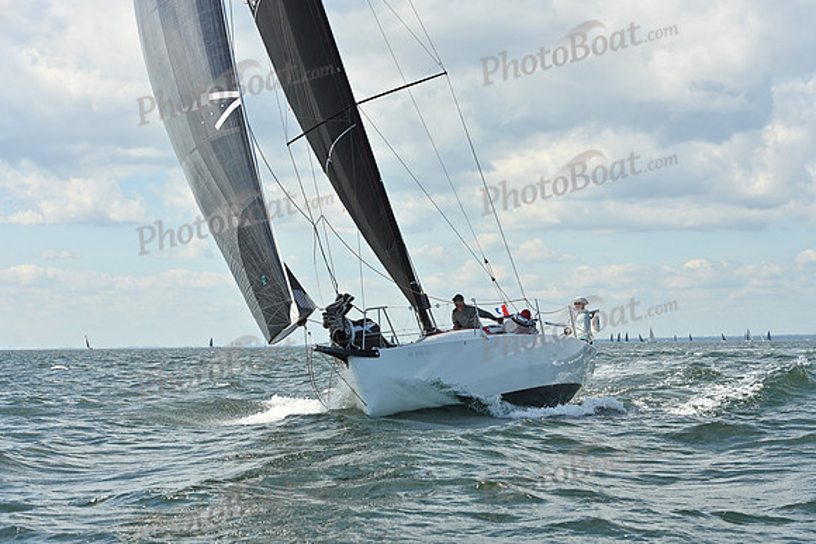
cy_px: 272
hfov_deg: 28.8
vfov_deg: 19.5
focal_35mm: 70
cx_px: 408
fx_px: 1587
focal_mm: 70
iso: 250
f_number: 8
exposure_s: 1/1250
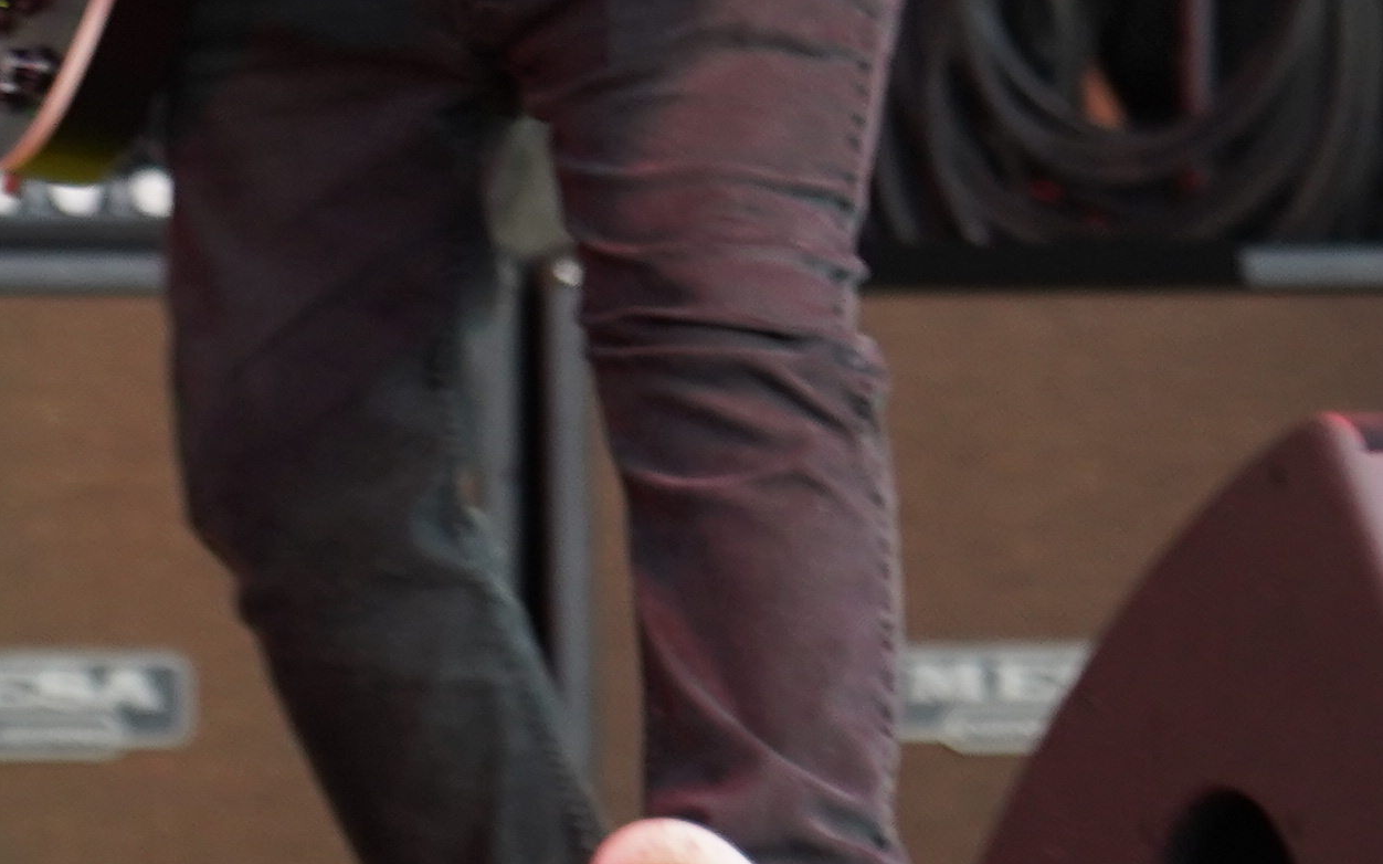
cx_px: 272
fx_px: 19332
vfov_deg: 2.5
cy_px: -1221
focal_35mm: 513
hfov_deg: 4.1
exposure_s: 1/125
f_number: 4
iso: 640
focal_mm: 105
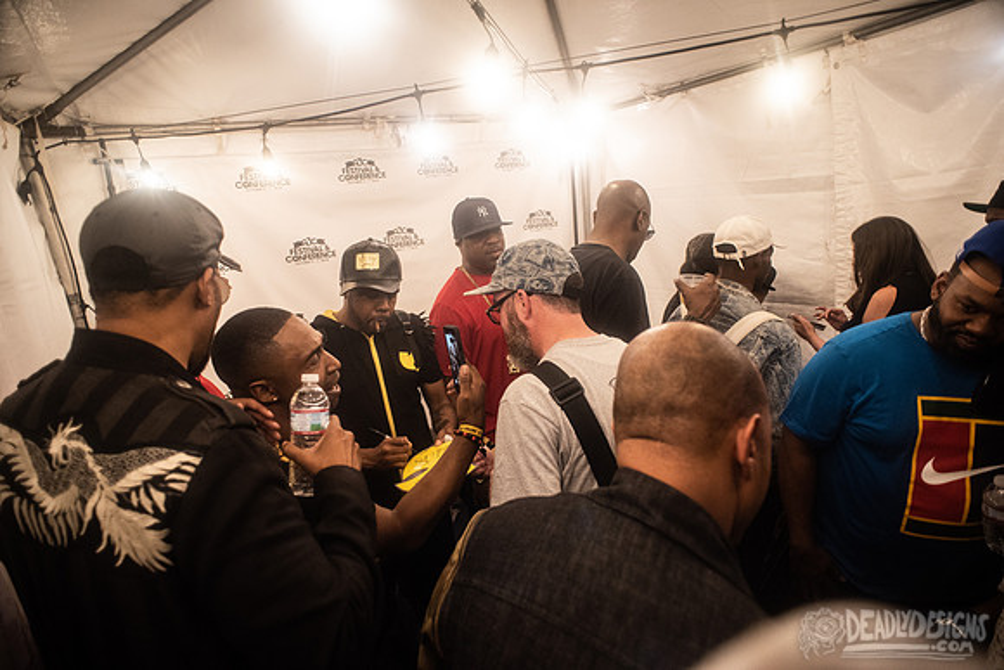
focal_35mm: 20
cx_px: 502
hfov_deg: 84.0
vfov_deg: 62.0
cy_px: 335
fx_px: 558
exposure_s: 1/160
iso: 2000
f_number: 3.5
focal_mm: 20
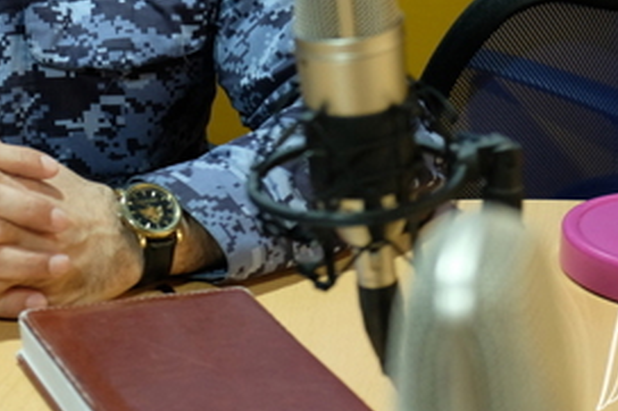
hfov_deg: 17.3
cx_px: 34
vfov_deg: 11.5
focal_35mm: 116
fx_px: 1990
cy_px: -102
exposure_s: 1/26
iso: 1250
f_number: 3.2
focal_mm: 27.7
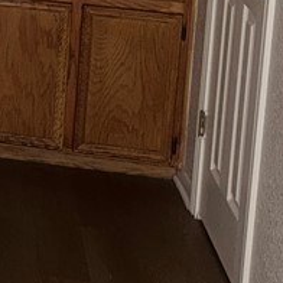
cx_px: -232
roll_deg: -3.4
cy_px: -146
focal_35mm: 111
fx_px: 1027
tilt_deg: -5.6
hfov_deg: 13.9
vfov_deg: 14.6
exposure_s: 1/16
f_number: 1.78
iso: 100
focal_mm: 6.76
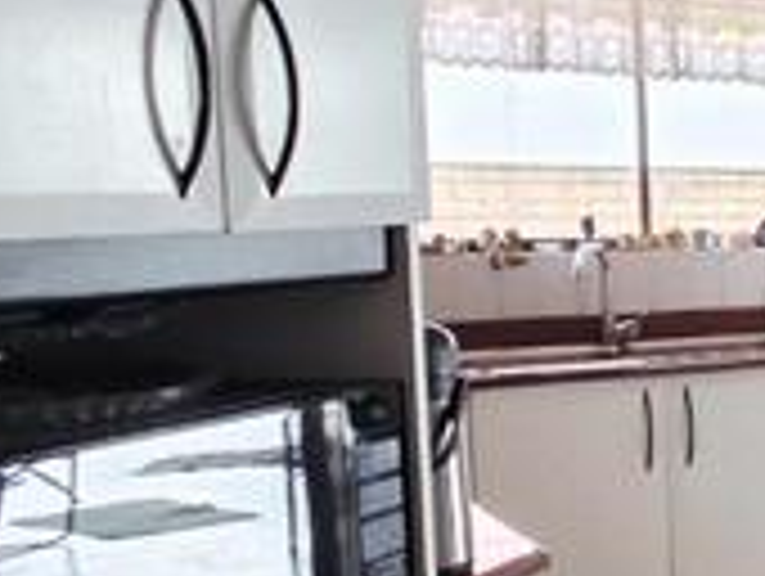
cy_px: 324
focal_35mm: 61
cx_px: 1440
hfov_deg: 20.3
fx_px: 1350
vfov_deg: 24.1
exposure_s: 1/50.3
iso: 320
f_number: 1.9
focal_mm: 2.2
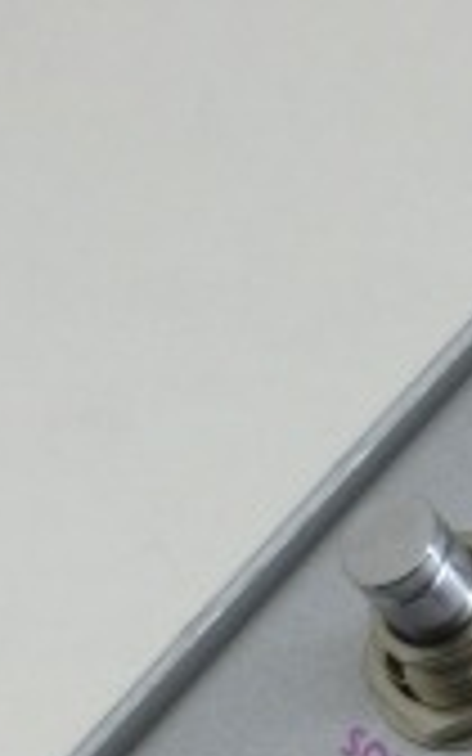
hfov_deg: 6.9
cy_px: 932
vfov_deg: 11.3
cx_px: 1007
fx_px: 3746
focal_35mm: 182
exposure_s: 1/125
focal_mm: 8
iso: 125
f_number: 4.4
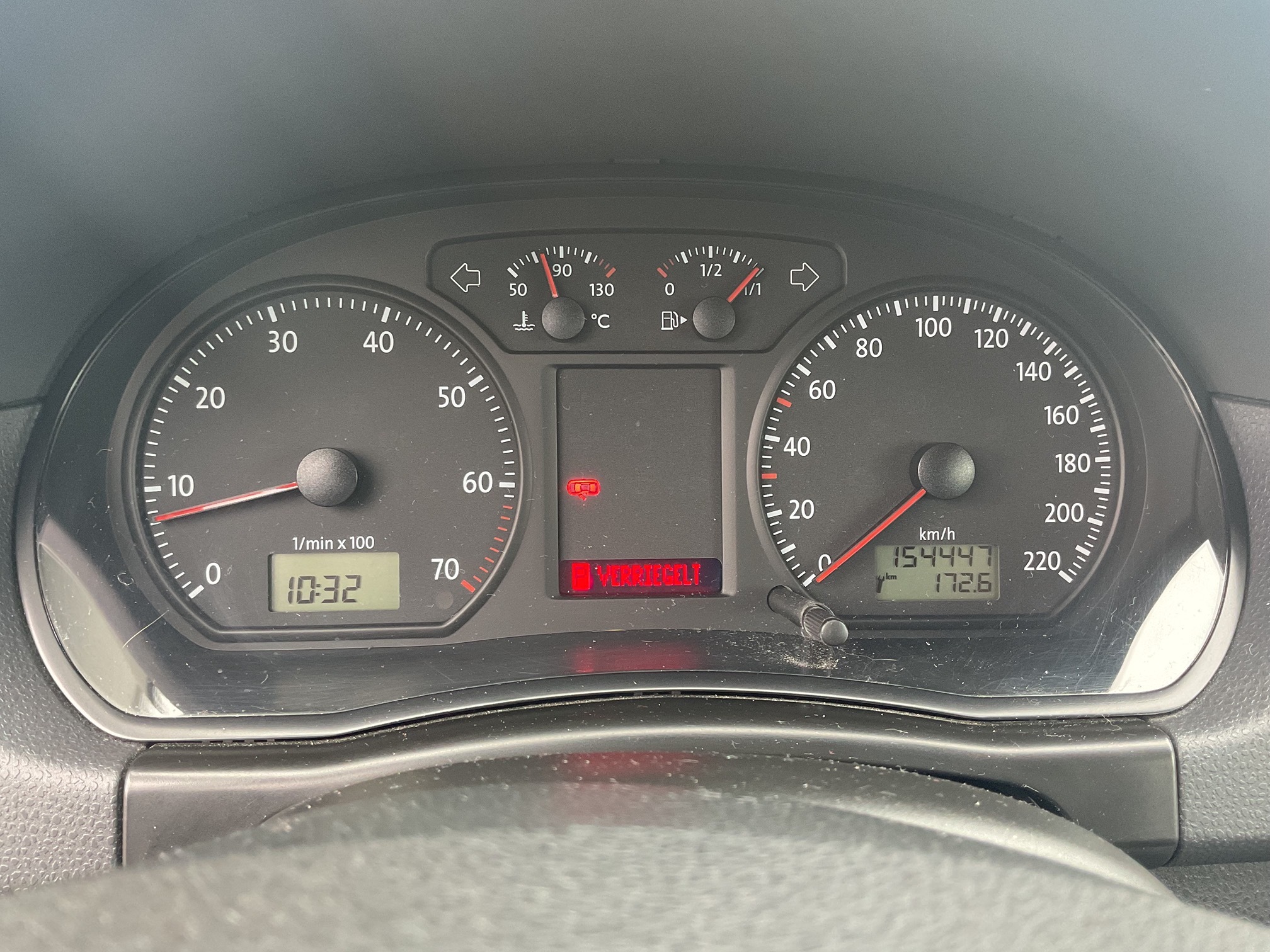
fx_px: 1064
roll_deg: -0.3
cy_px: 476
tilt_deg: -21.3
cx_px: 635
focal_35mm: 29
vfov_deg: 48.2
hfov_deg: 61.7
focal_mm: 3
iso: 125
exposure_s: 1/50
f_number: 1.8
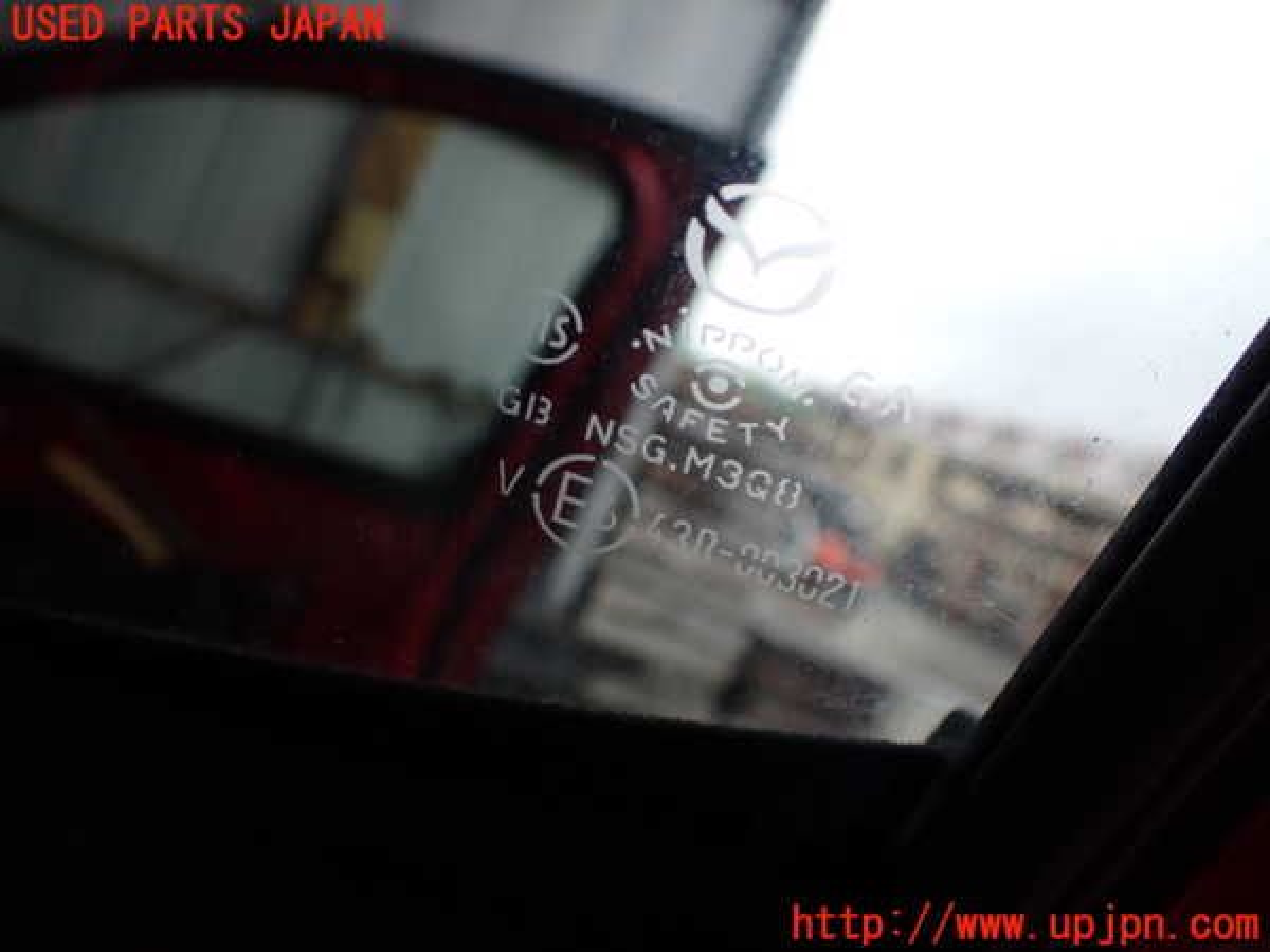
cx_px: 635
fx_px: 1101
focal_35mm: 30
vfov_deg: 46.8
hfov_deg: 60.0
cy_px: 476
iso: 160
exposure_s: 1/125
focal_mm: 5.4
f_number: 2.3
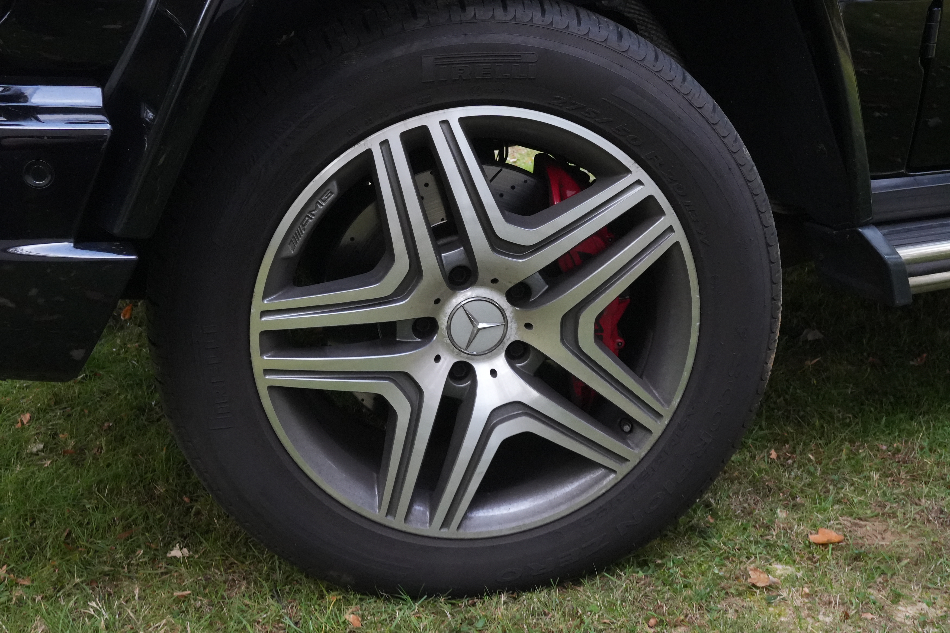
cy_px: 316
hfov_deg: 43.6
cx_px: 475
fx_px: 1187
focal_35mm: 45
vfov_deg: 29.9
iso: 5000
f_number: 8
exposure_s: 1/80
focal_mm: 30
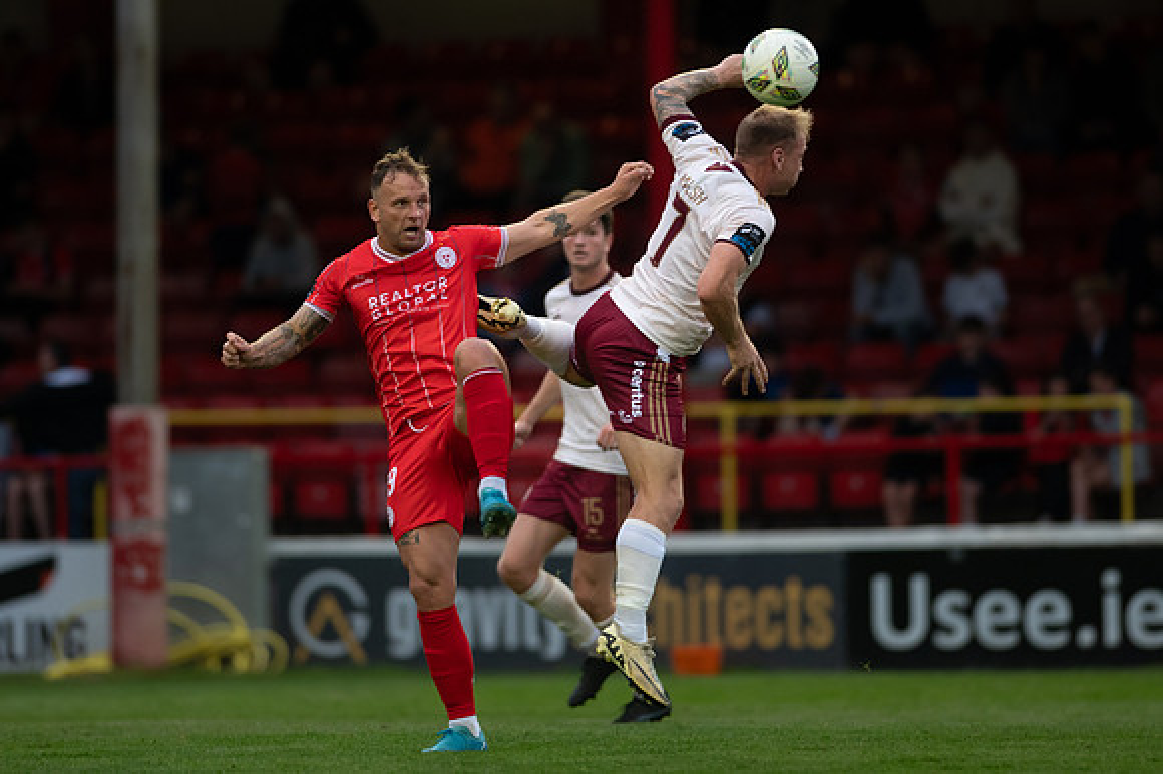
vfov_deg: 3.4
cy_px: 295
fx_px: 12883
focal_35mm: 399
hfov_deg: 5.2
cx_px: 619
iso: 1600
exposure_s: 1/1250
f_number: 2.8
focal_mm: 300
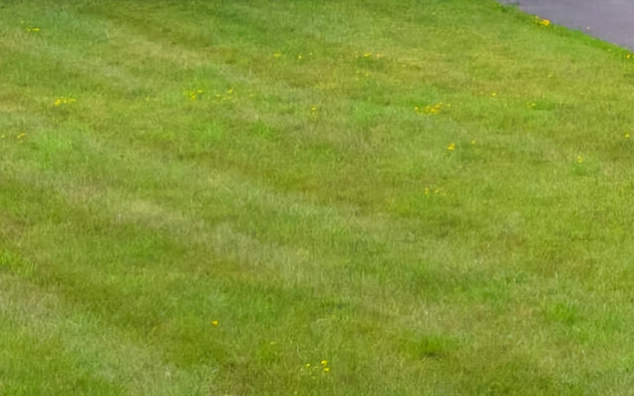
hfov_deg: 6.0
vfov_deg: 3.7
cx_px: 799
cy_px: -381
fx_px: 6045
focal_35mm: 350
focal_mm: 19.35
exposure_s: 1/1500
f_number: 2.8
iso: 220
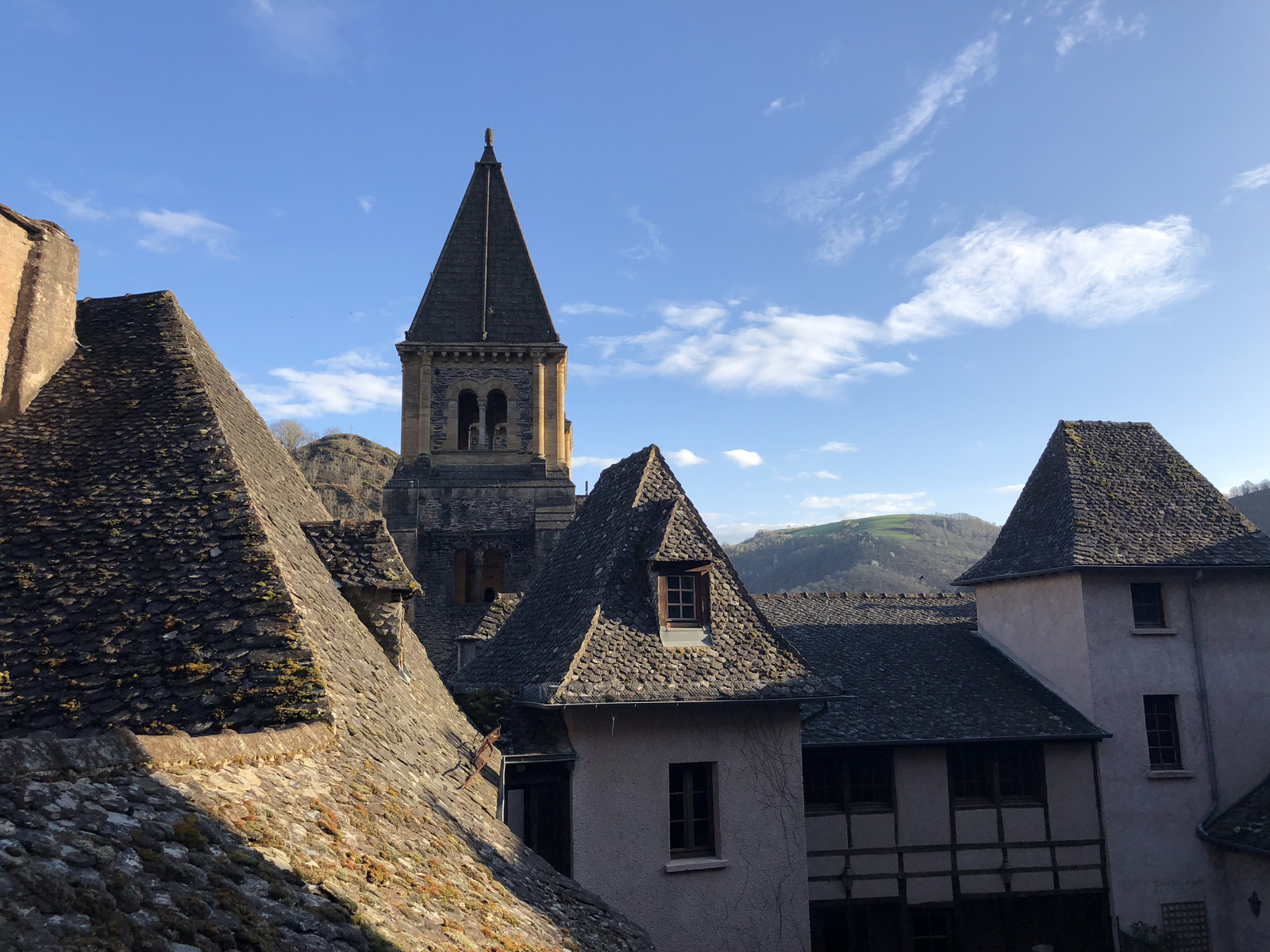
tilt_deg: +10.4
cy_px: 476
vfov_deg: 49.7
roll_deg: +2.5
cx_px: 635
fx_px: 1027
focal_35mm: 28
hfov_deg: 63.4
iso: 20
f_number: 1.8
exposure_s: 1/1066
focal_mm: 4
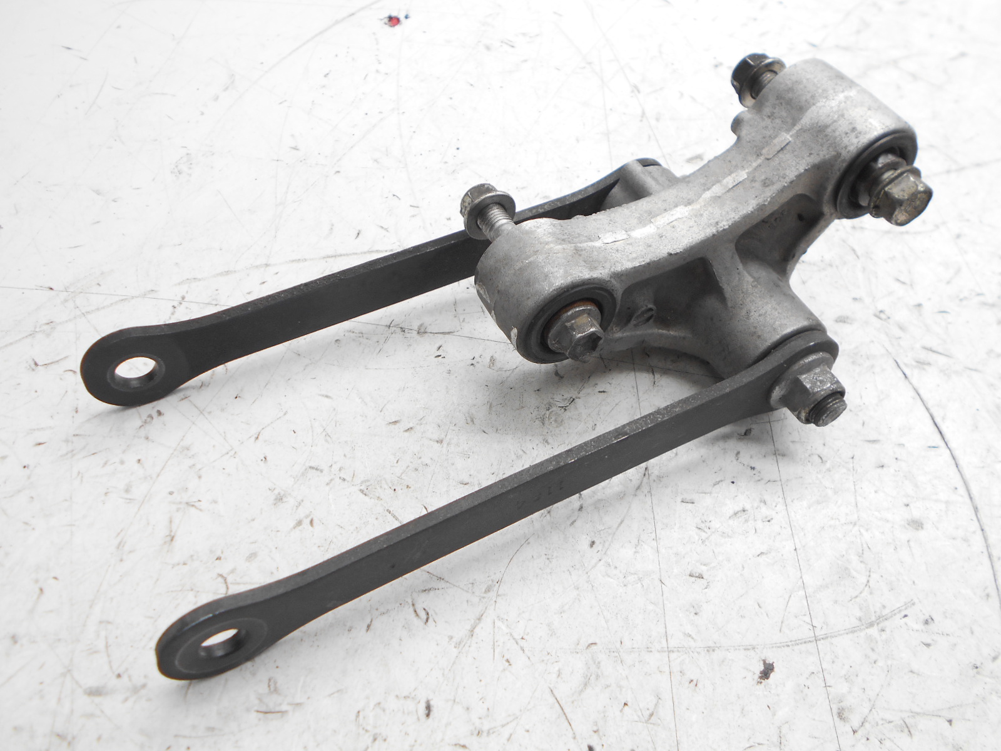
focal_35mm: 30
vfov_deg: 46.8
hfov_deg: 60.0
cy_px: 376
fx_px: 868
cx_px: 500
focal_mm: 5.1
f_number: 3.4
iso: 80
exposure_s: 1/30
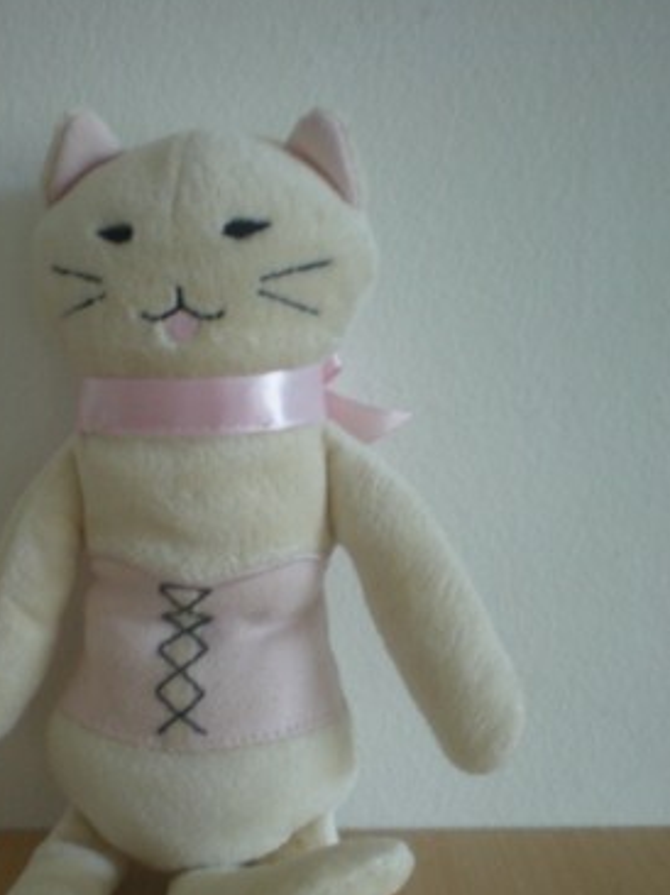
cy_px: 602
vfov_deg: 35.2
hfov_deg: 26.9
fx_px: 1395
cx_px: 247
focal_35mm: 54
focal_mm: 6.3
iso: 200
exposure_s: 1/17.5
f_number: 3.1
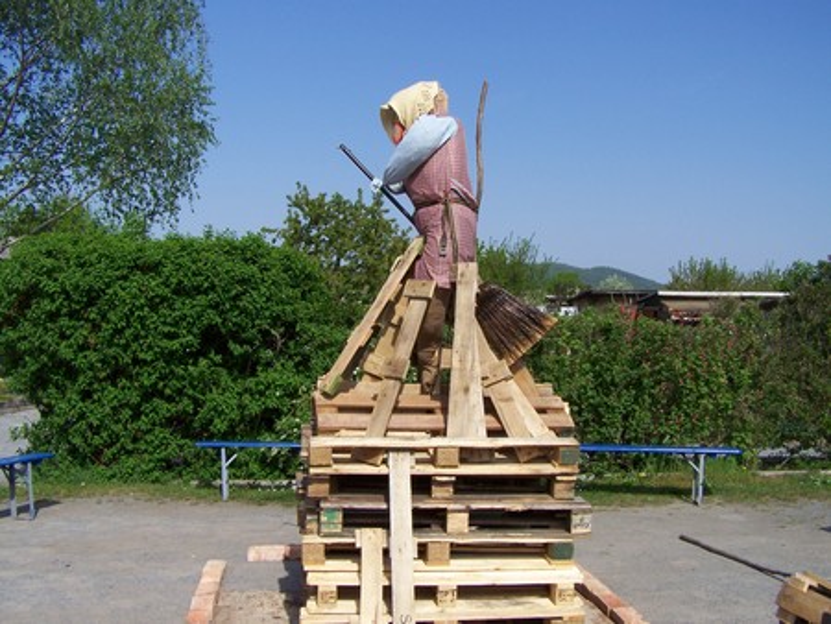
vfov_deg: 37.8
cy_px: 312
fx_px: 913
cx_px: 416
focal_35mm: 38
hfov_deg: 49.0
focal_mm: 6.3
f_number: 4
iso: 64
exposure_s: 1/800
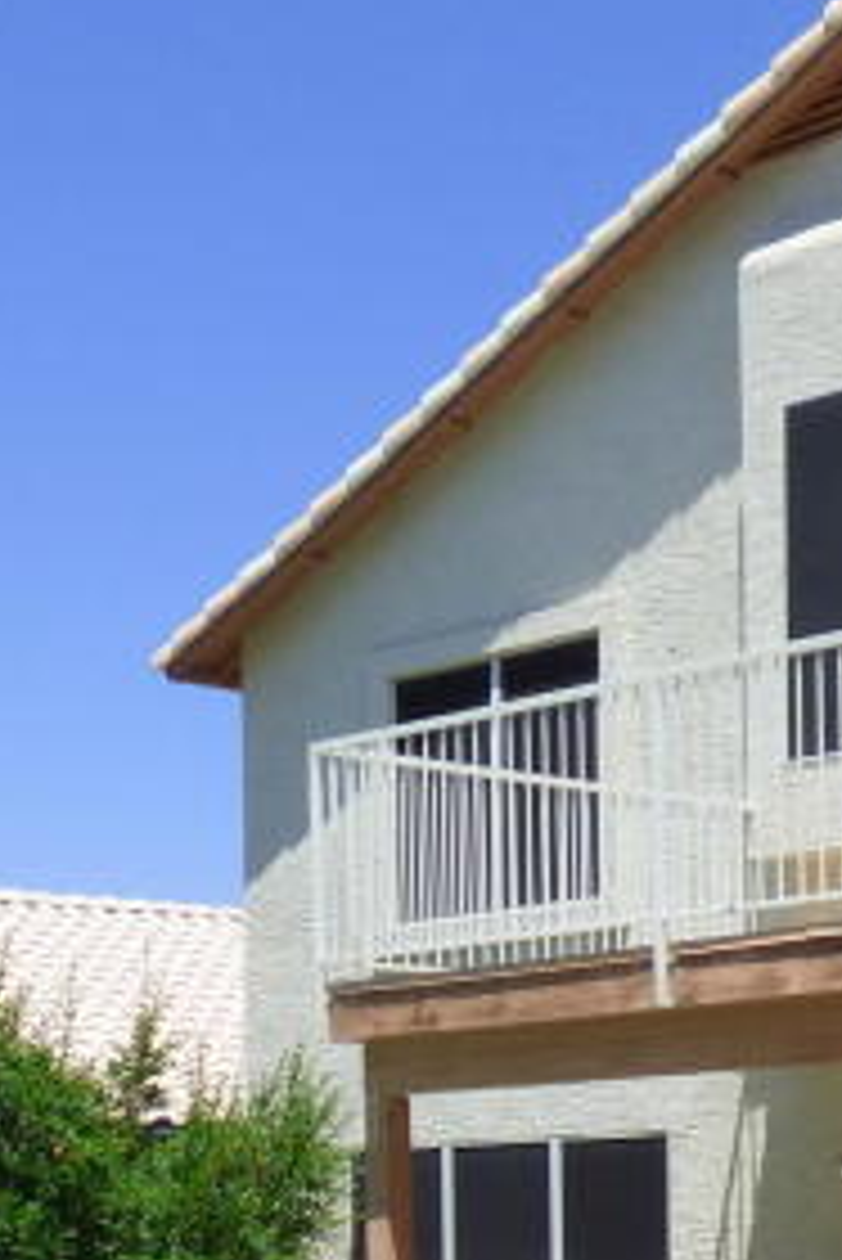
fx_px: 2663
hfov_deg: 17.9
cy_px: 1260
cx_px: 554
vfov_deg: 25.3
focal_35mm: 76
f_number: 3.2
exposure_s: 1/1600
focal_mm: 3.58
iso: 100
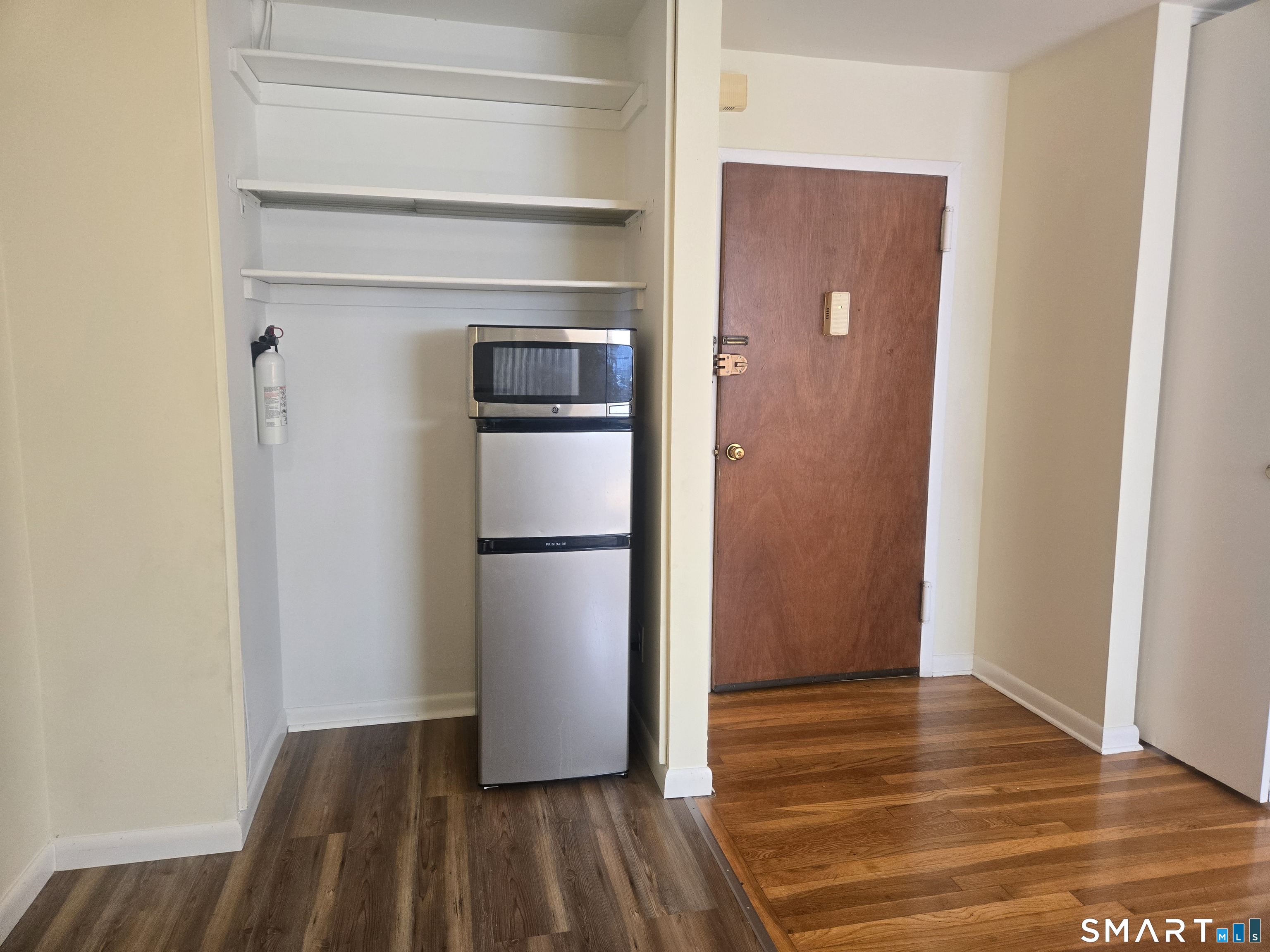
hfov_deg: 73.9
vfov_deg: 58.9
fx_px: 844
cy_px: 476
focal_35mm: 23
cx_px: 635
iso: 250
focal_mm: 5.4
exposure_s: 1/120
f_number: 1.8
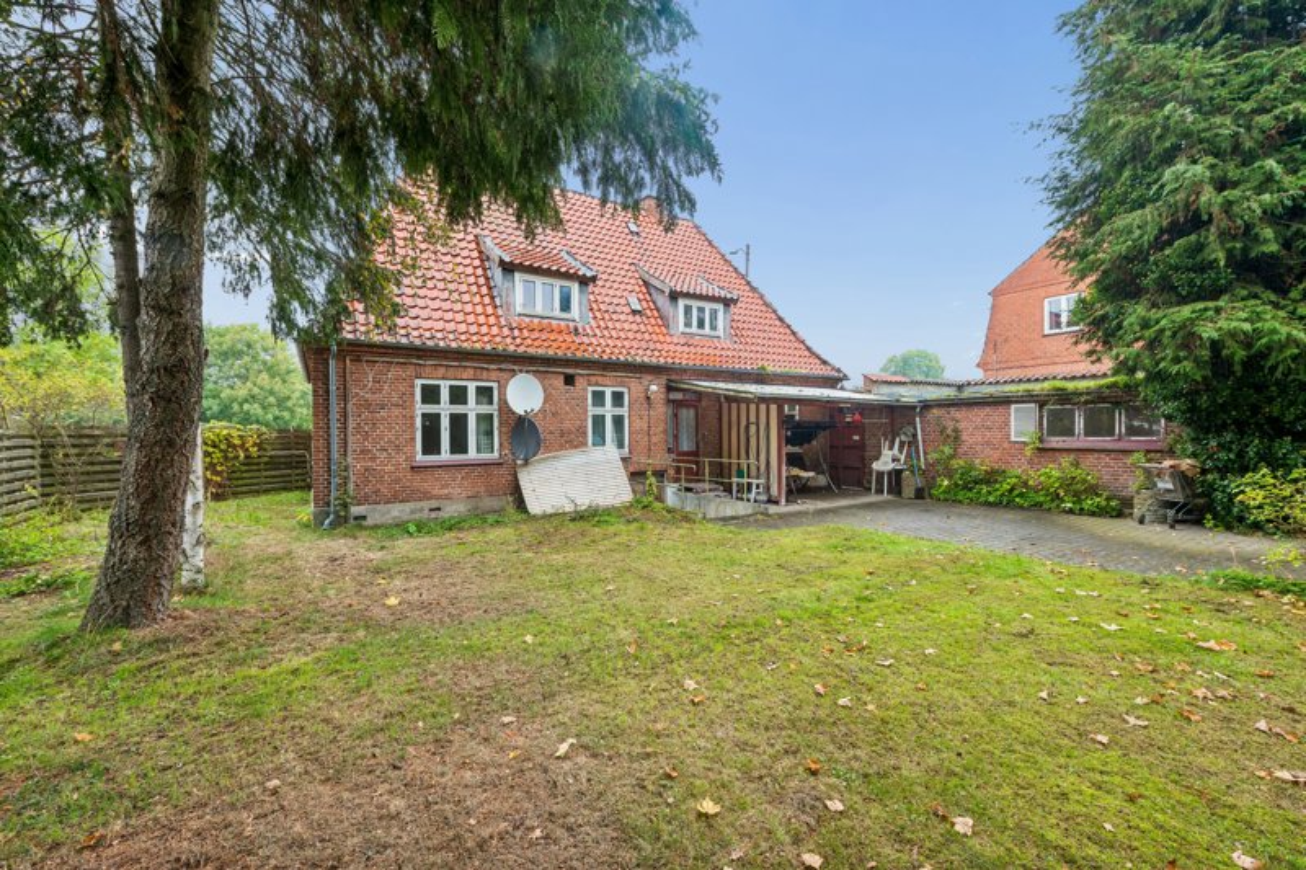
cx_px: 653
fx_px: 544
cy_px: 435
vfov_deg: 77.3
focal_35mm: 15
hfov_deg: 100.4
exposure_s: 1/30
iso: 250
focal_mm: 15
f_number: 10
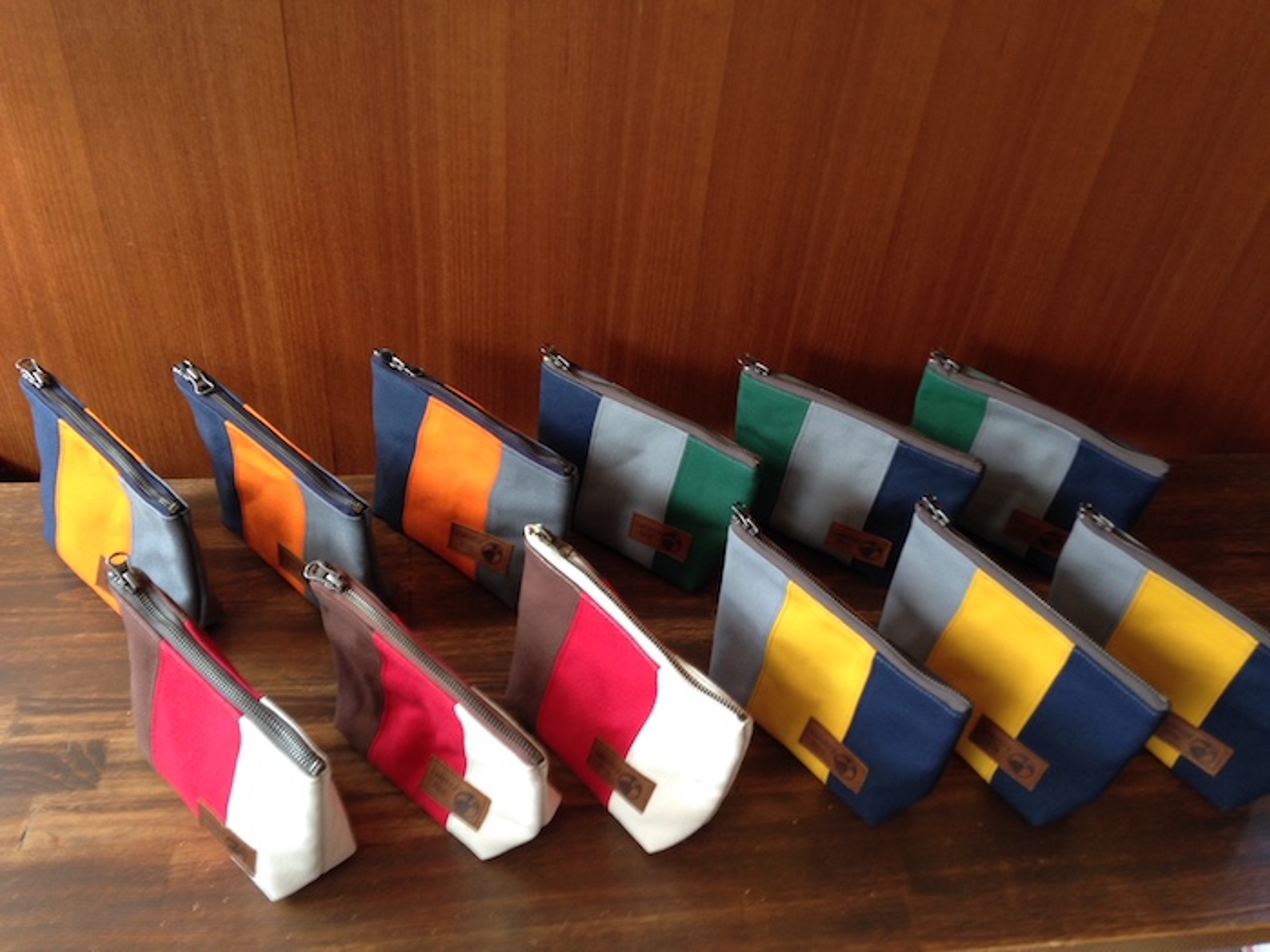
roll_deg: -6.9
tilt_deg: -41.6
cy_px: 476
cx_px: 635
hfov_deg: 55.4
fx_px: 1211
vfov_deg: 42.9
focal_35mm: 33
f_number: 2.4
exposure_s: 1/20
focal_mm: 4.12
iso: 80
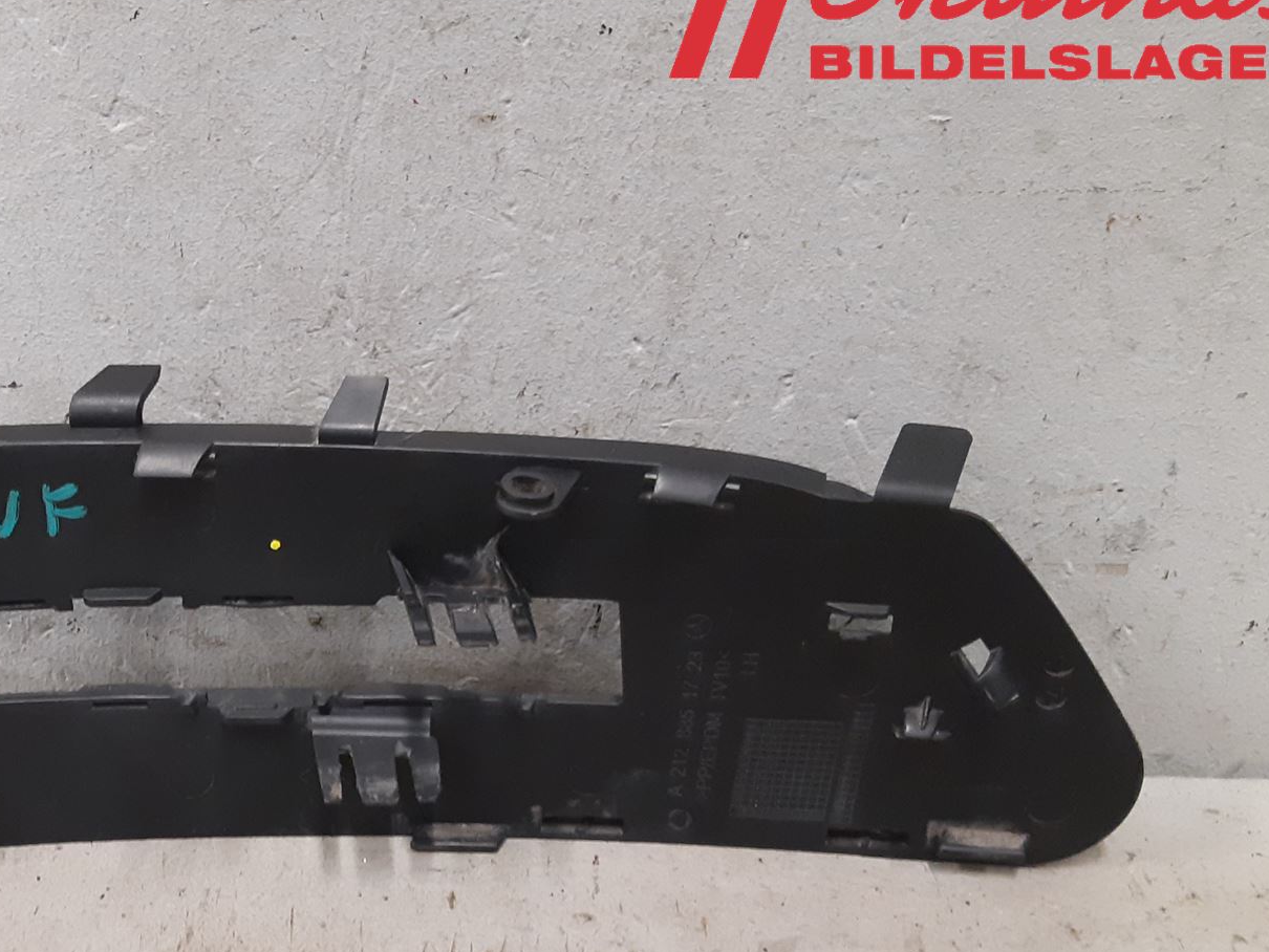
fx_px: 1613
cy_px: 707
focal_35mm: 44
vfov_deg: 32.3
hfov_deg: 41.0
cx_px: 239
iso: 250
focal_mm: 3.93
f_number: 1.7
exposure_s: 1/50
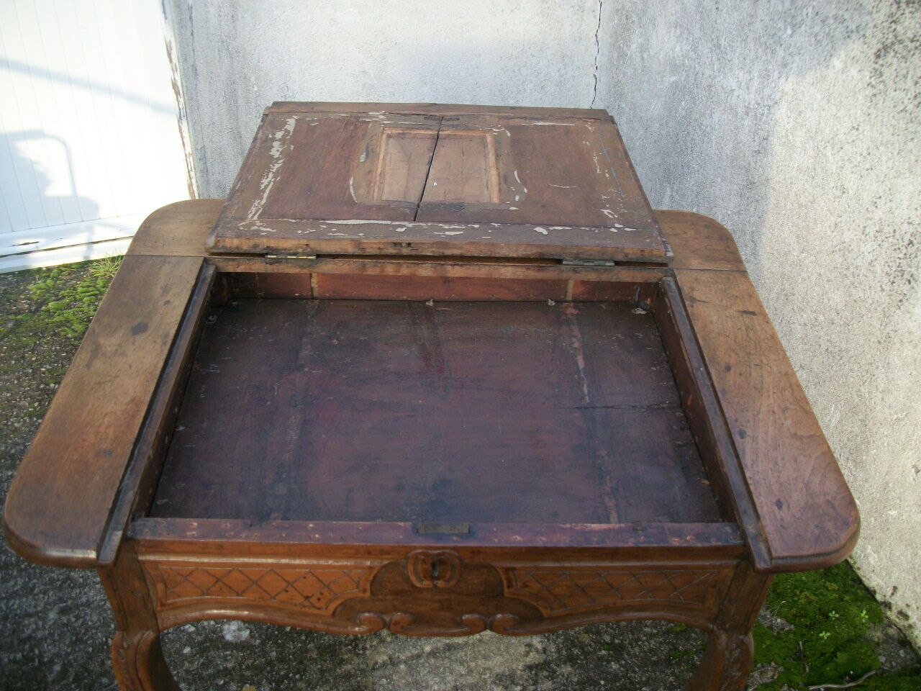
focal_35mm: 32
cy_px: 346
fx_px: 851
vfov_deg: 44.2
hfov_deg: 56.8
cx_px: 460
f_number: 2.9
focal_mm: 5.7
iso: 80
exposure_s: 1/100
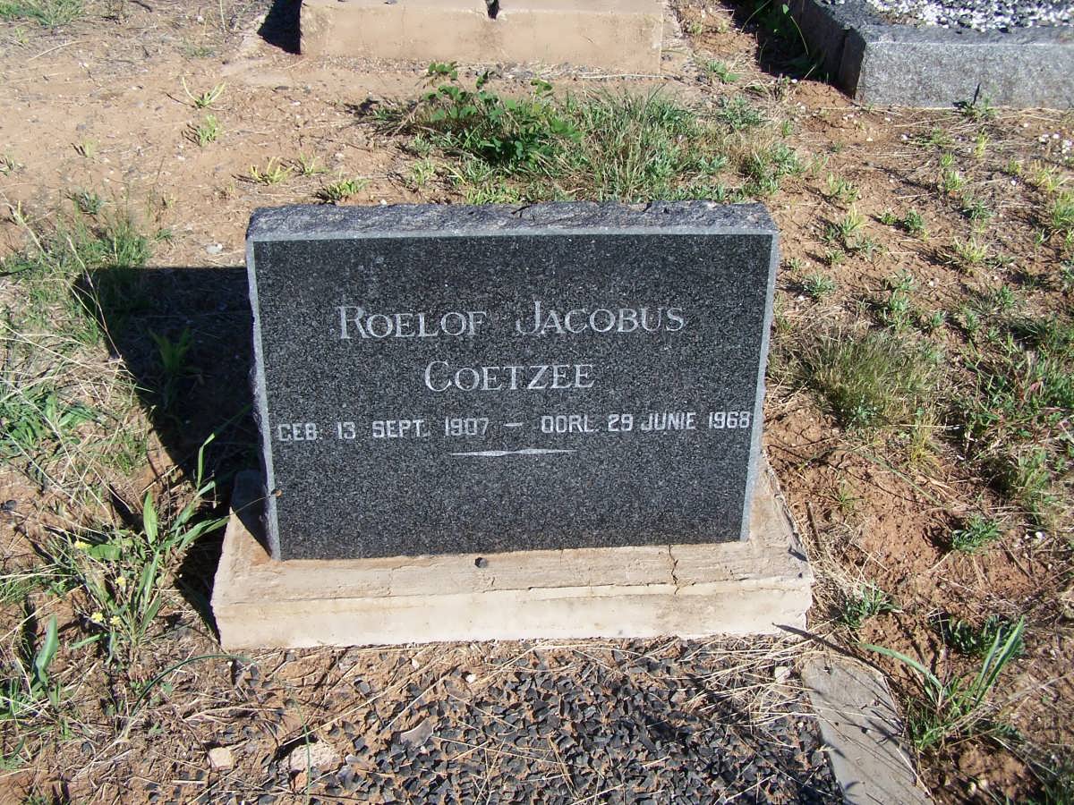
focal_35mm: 38
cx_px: 537
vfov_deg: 37.7
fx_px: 1179
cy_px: 402
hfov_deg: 49.0
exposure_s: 1/750
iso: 80
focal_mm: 6.3
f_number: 4
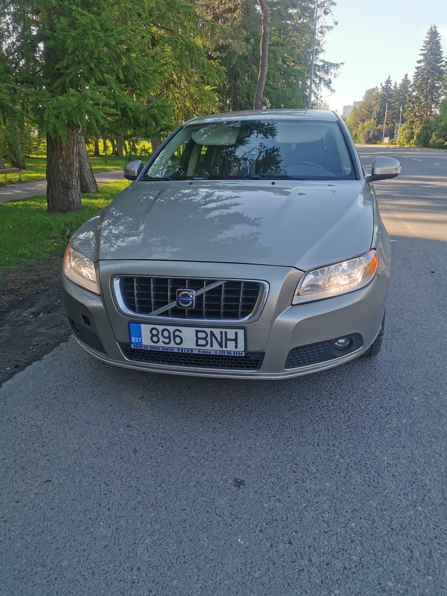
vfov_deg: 65.3
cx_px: 224
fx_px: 465
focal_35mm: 27
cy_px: 298
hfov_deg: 51.4
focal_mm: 5.56
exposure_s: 1/560
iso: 50
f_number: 1.6
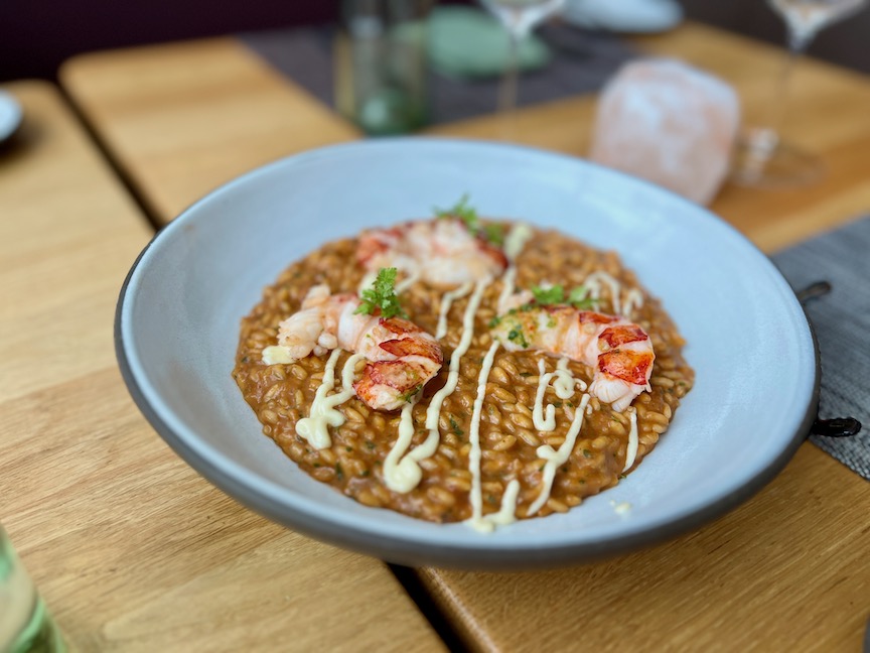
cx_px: 435
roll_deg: -1.1
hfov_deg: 67.3
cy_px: 326
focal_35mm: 26
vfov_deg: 53.1
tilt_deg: -37.6
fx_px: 653
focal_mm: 5.7
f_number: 1.5
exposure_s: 1/327
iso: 50
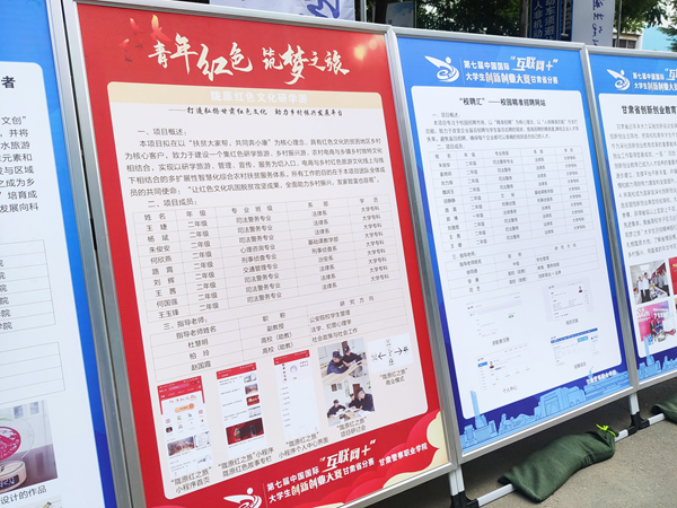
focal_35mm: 26
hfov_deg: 67.3
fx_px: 508
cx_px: 338
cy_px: 254
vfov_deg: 53.1
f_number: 1.75
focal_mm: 4.75
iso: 112
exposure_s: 1/637
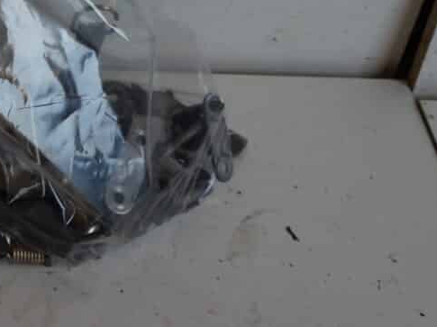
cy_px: 62
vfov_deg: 22.6
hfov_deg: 28.7
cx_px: 16
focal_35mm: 64
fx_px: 808
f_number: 4
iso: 100
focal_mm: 21
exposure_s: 1/60
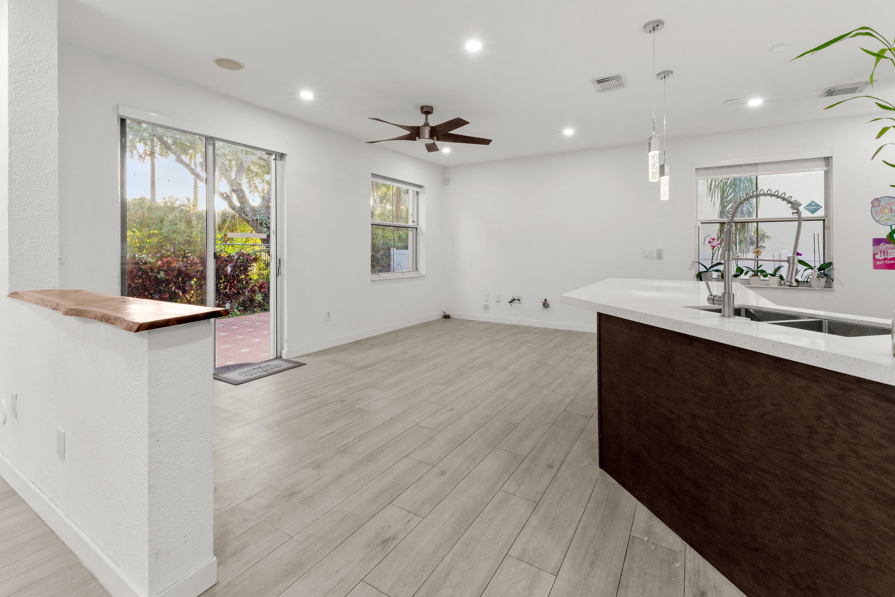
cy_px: 298
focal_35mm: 15
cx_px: 448
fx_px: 373
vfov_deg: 77.3
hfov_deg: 100.4
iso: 200
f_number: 9
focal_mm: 10
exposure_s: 1/2
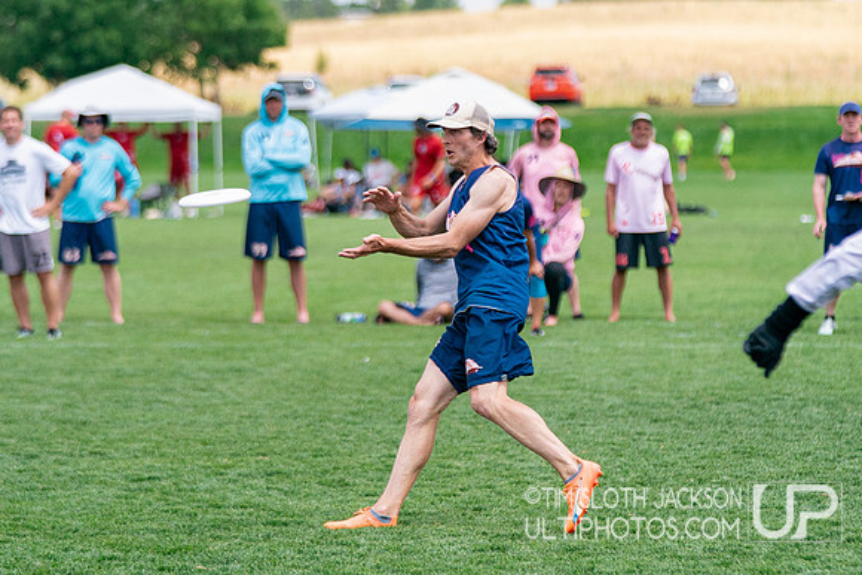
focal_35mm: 242
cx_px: 450
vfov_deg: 5.7
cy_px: 273
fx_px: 5790
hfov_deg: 8.5
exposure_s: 1/8000
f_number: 2.8
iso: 500
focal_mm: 131
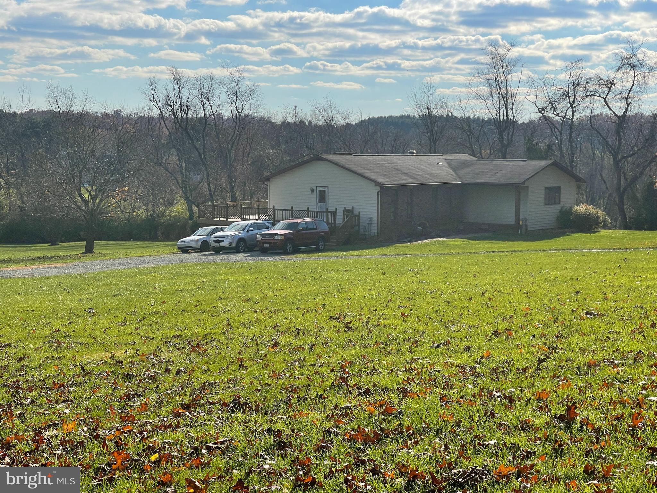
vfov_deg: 22.9
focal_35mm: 64
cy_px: 246
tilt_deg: -6.0
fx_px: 1215
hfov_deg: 30.3
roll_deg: -0.3
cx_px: 328
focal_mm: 7.5
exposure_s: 1/1980
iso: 20
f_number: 2.2
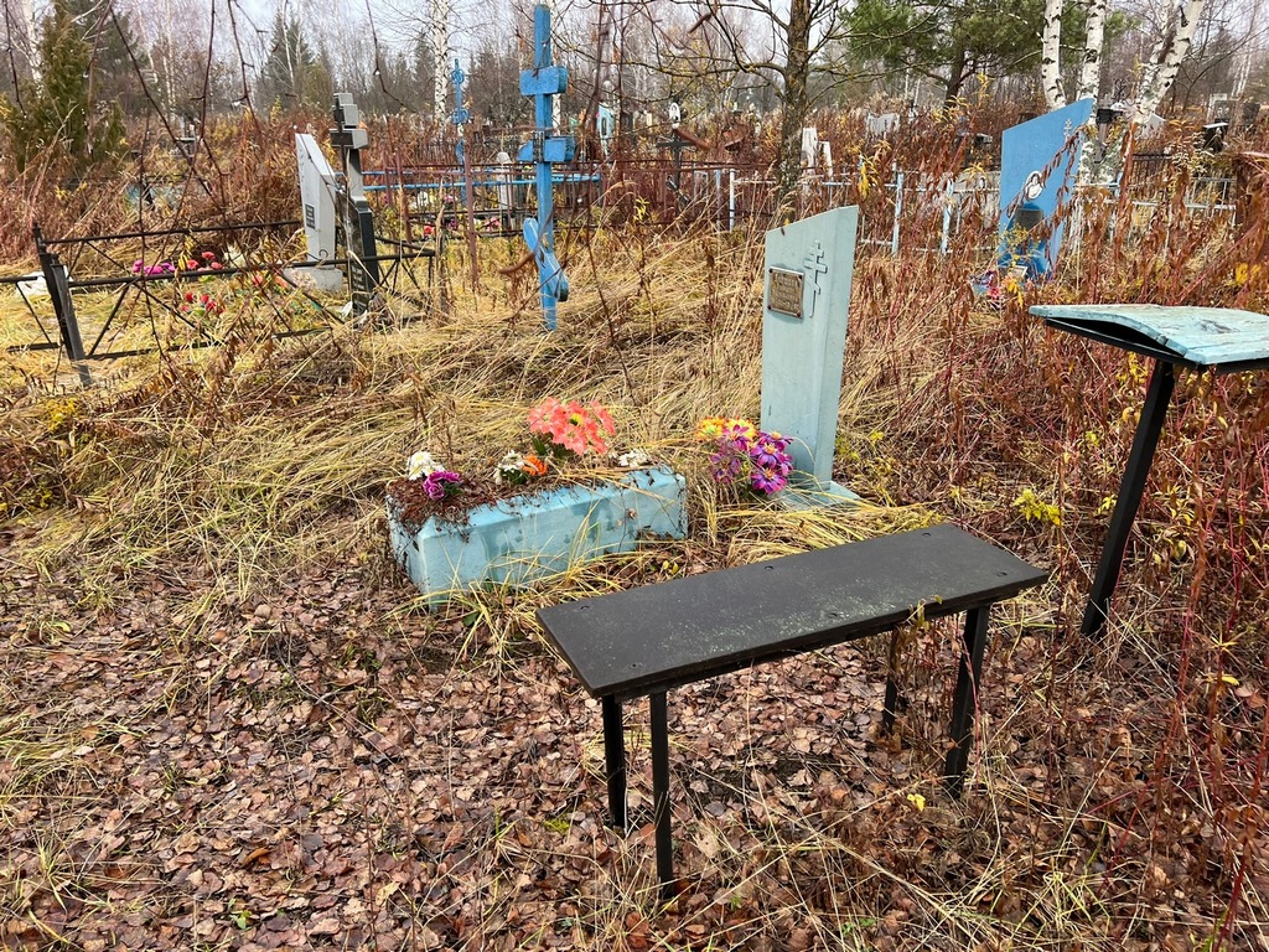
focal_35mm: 26
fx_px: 953
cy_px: 476
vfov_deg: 53.1
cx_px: 634
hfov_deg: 67.3
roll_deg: +2.1
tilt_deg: -24.0
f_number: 1.5
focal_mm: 5.7
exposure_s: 1/294
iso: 50
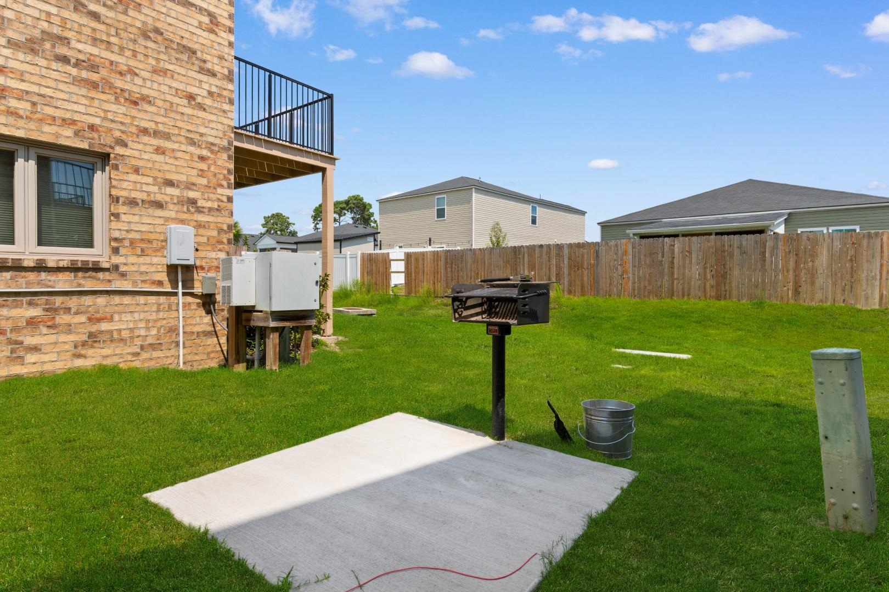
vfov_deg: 64.6
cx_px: 444
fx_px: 469
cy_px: 296
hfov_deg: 86.9
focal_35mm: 19
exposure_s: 1/250
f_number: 8
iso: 100
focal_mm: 13
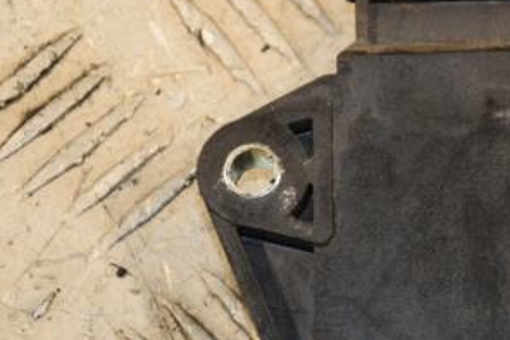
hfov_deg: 7.5
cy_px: 211
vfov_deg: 5.0
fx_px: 3879
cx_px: 458
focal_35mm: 274
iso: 800
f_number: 5.6
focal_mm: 90
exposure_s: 1/160
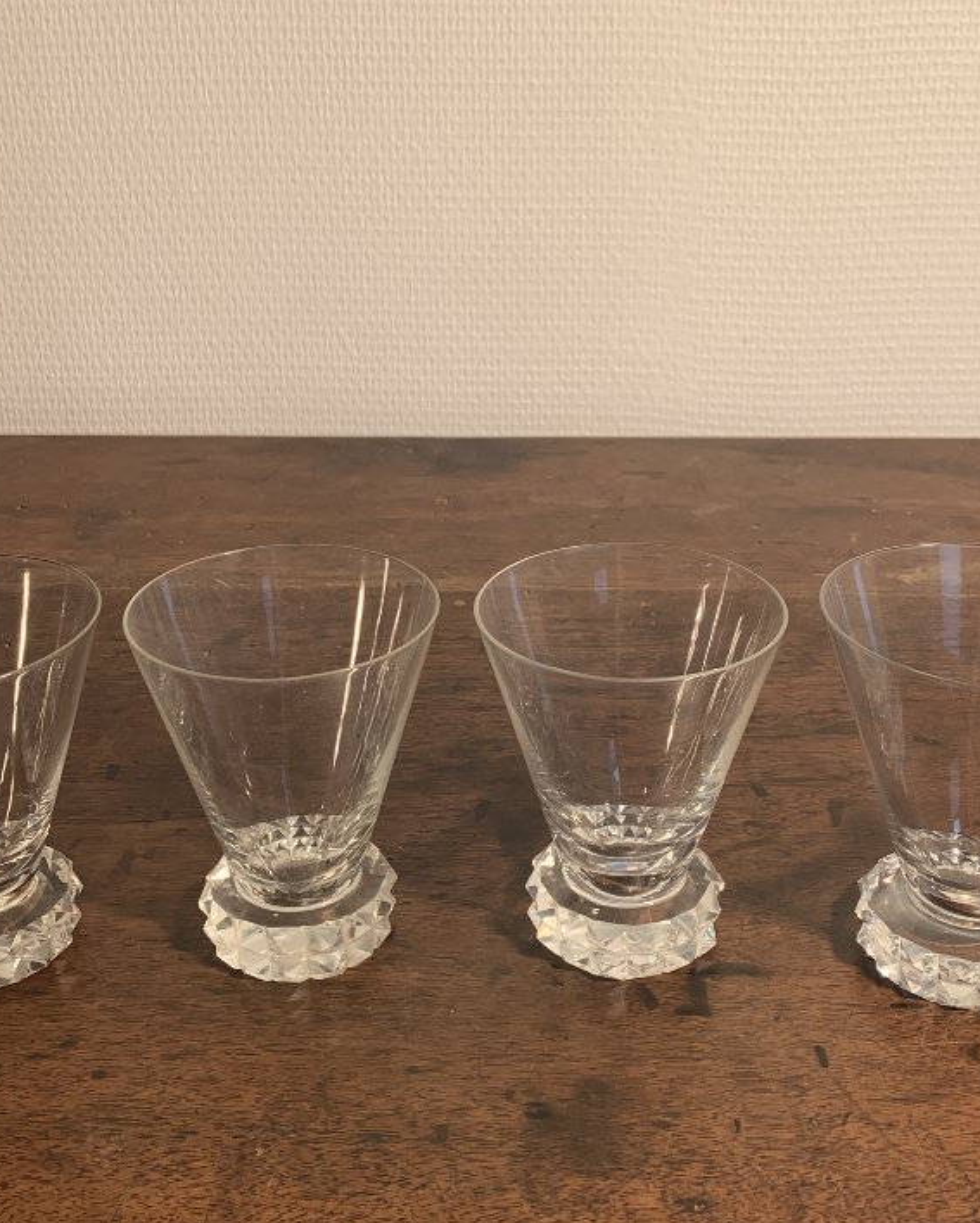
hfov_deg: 34.9
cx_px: 477
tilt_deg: -20.7
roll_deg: +0.8
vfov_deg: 42.6
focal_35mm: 43
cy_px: 466
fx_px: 1558
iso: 25
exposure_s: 1/123
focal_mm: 4.25
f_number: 1.8
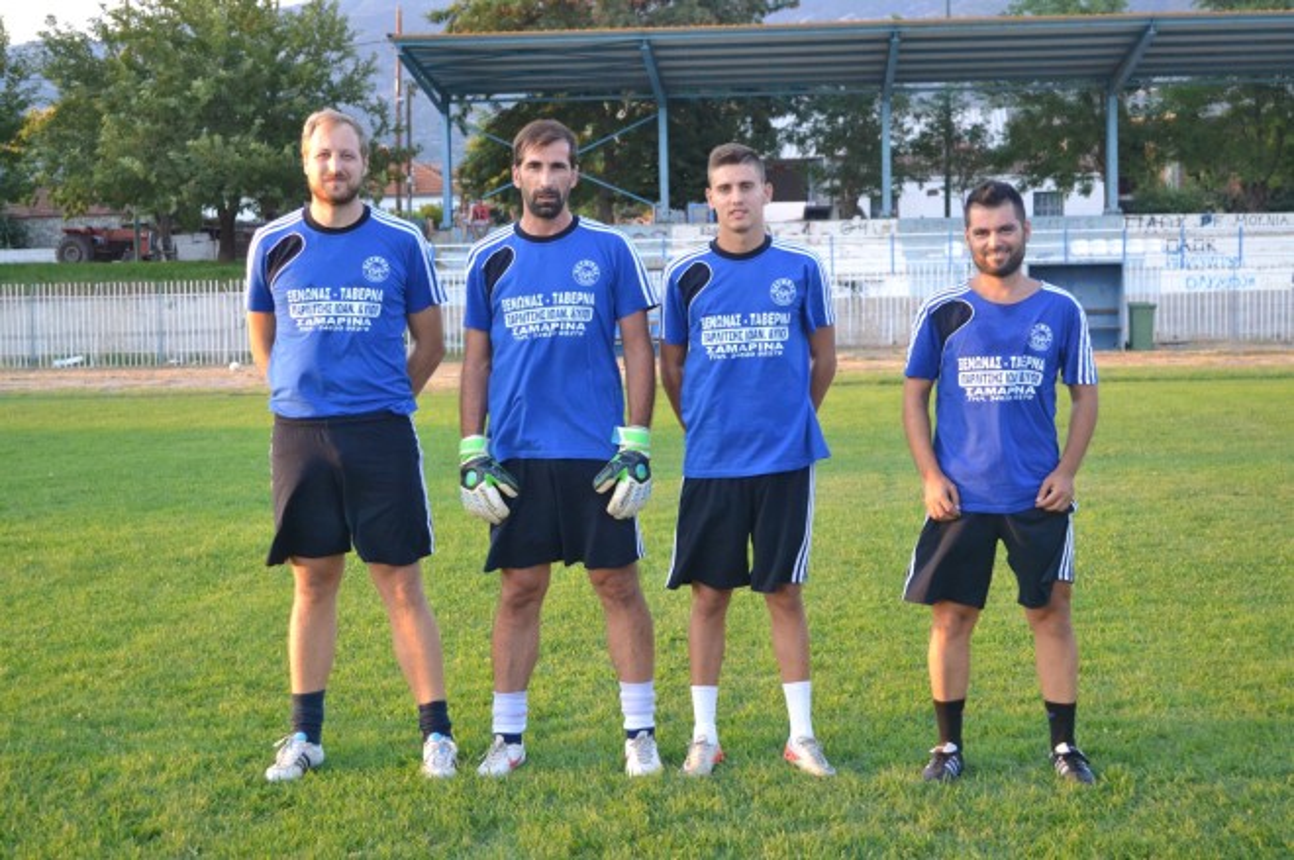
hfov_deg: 36.9
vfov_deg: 25.0
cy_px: 430
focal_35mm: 54
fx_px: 1939
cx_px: 647
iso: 2000
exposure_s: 1/500
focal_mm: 36
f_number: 5
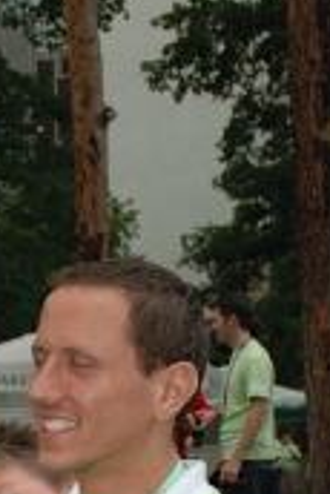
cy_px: 606
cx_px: -53
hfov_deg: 12.4
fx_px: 1482
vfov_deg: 17.9
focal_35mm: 108
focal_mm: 22
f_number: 4
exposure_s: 1/60
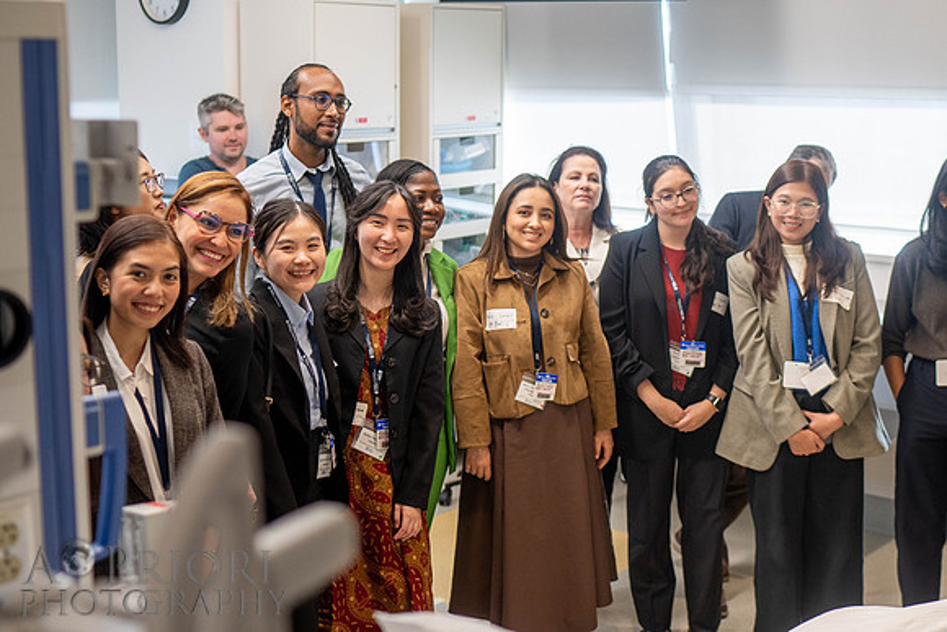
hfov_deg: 36.1
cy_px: 262
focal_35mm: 54
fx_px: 1433
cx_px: 646
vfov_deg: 24.8
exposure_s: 1/400
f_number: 2
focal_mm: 35
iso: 500
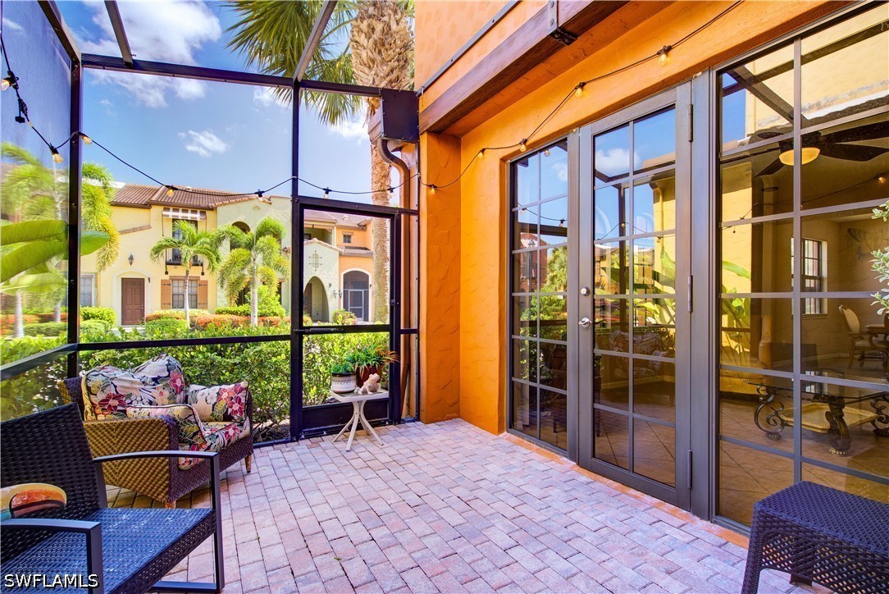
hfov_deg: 96.7
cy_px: 297
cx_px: 444
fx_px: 395
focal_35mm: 16
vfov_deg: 73.8
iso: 125
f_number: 8
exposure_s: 1/13
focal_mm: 16
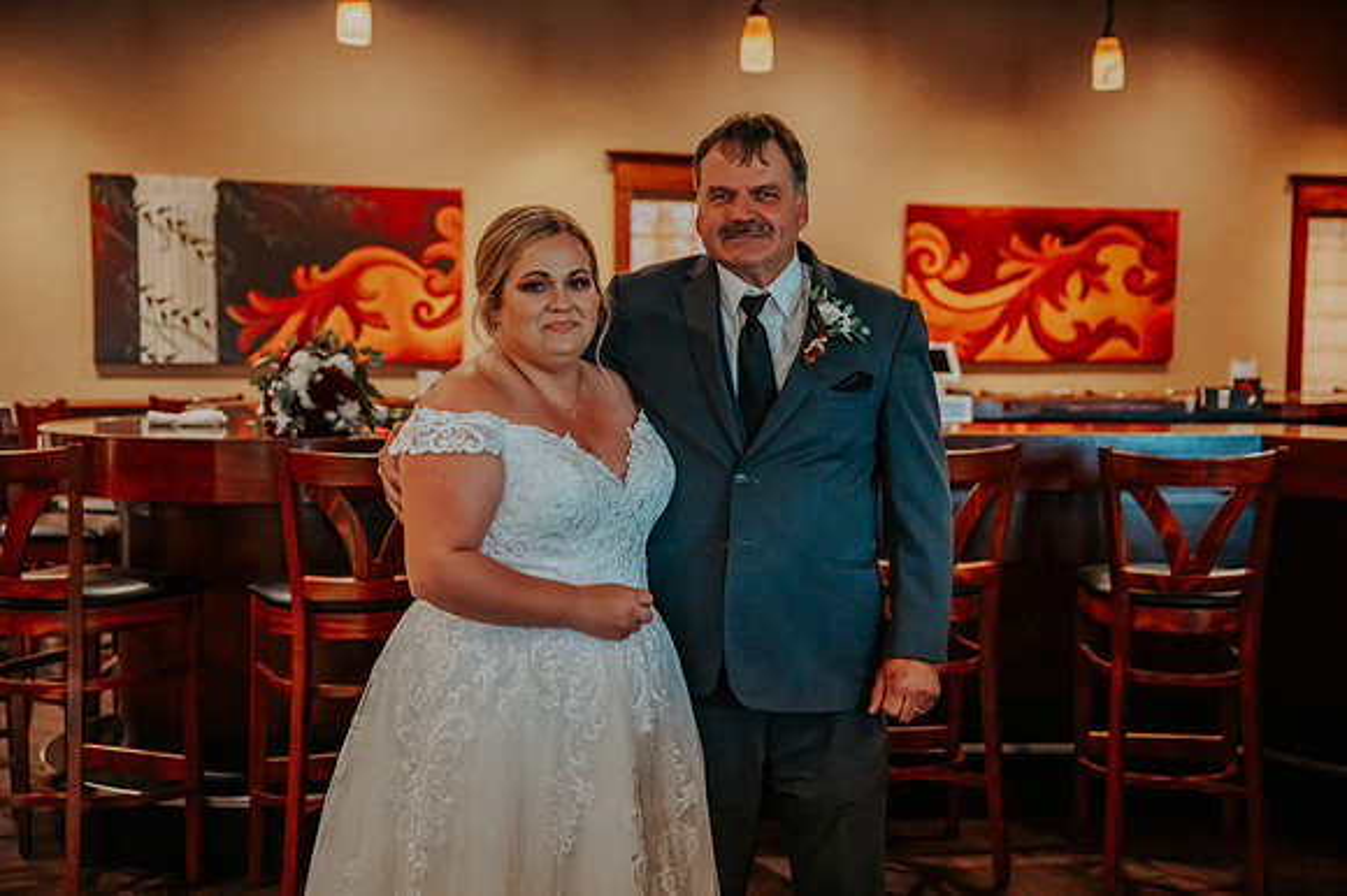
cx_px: 674
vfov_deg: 28.0
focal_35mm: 48
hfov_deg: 41.1
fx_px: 1795
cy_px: 448
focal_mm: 48
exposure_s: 1/200
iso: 2000
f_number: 3.2
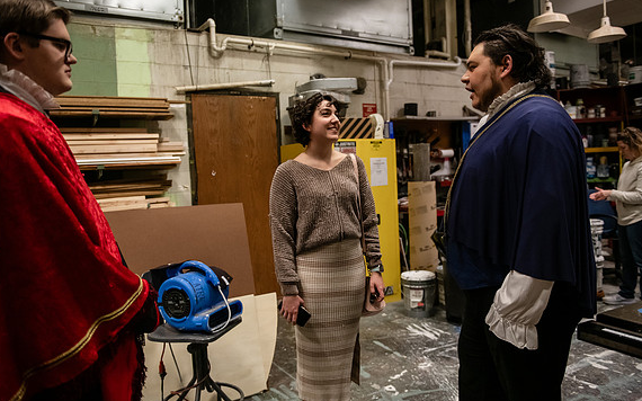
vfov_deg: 44.5
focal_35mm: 28
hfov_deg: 66.5
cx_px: 319
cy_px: 193
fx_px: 490
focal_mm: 27
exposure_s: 1/125
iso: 2500
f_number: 2.8
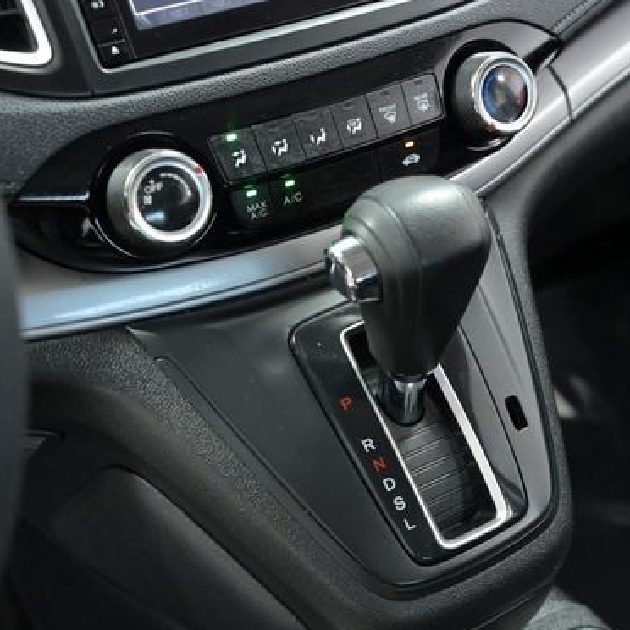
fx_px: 1235
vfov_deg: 28.6
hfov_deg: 28.4
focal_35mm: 60
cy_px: 338
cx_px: 437
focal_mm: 41
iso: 2000
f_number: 4
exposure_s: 1/125
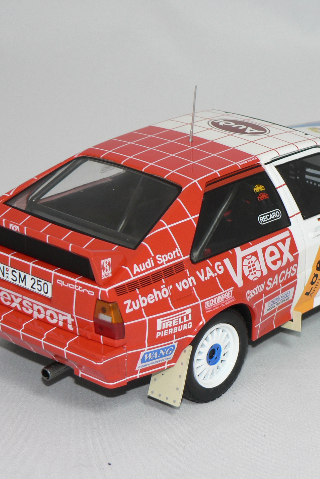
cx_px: 214
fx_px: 1600
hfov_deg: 11.4
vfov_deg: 17.1
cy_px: 241
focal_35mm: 120
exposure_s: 1/60
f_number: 3.2
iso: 80
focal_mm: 14.3
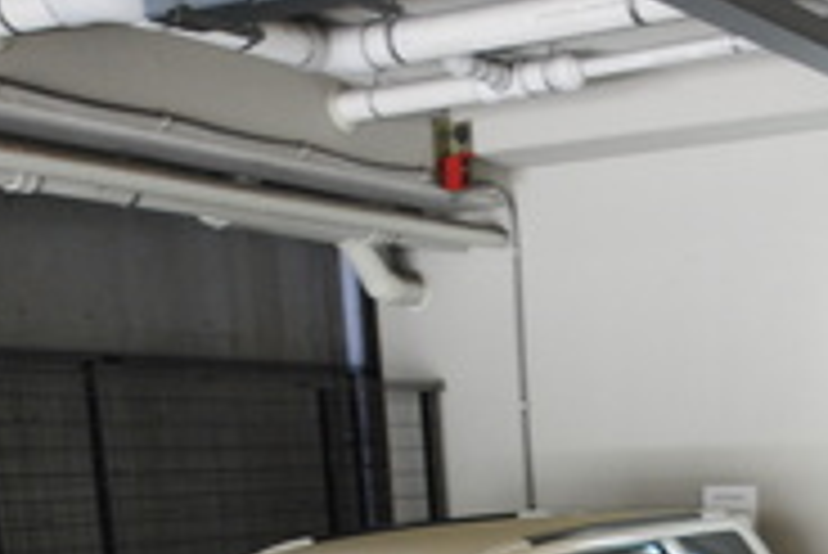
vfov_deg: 17.0
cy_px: 815
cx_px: 720
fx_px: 1680
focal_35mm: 73
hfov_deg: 26.9
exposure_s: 1/13
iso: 400
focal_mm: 14
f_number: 5
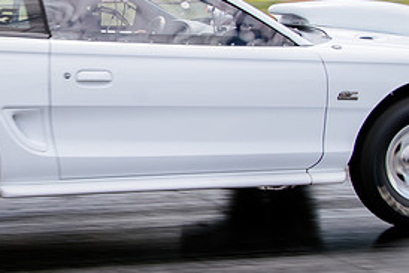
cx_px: 19
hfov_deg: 21.5
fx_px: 1046
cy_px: 80
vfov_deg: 14.8
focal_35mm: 92
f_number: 7.1
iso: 200
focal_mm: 29
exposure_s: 1/400
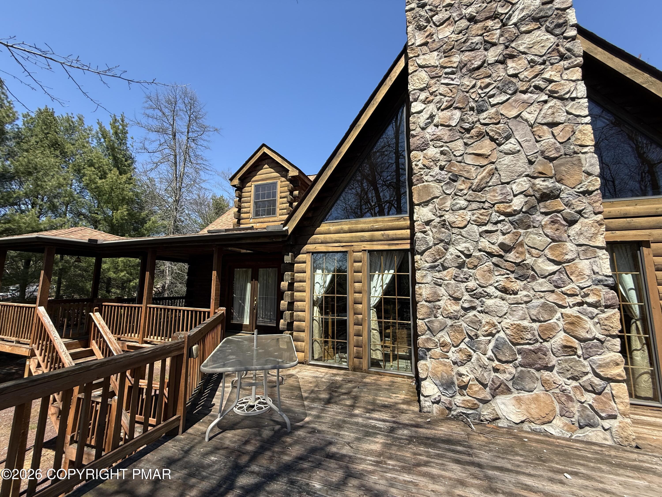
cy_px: 248
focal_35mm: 14
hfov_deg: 102.1
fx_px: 268
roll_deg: -0.9
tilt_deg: +7.9
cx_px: 331
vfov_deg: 85.7
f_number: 2.2
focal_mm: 2.22
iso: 50
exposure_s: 1/809
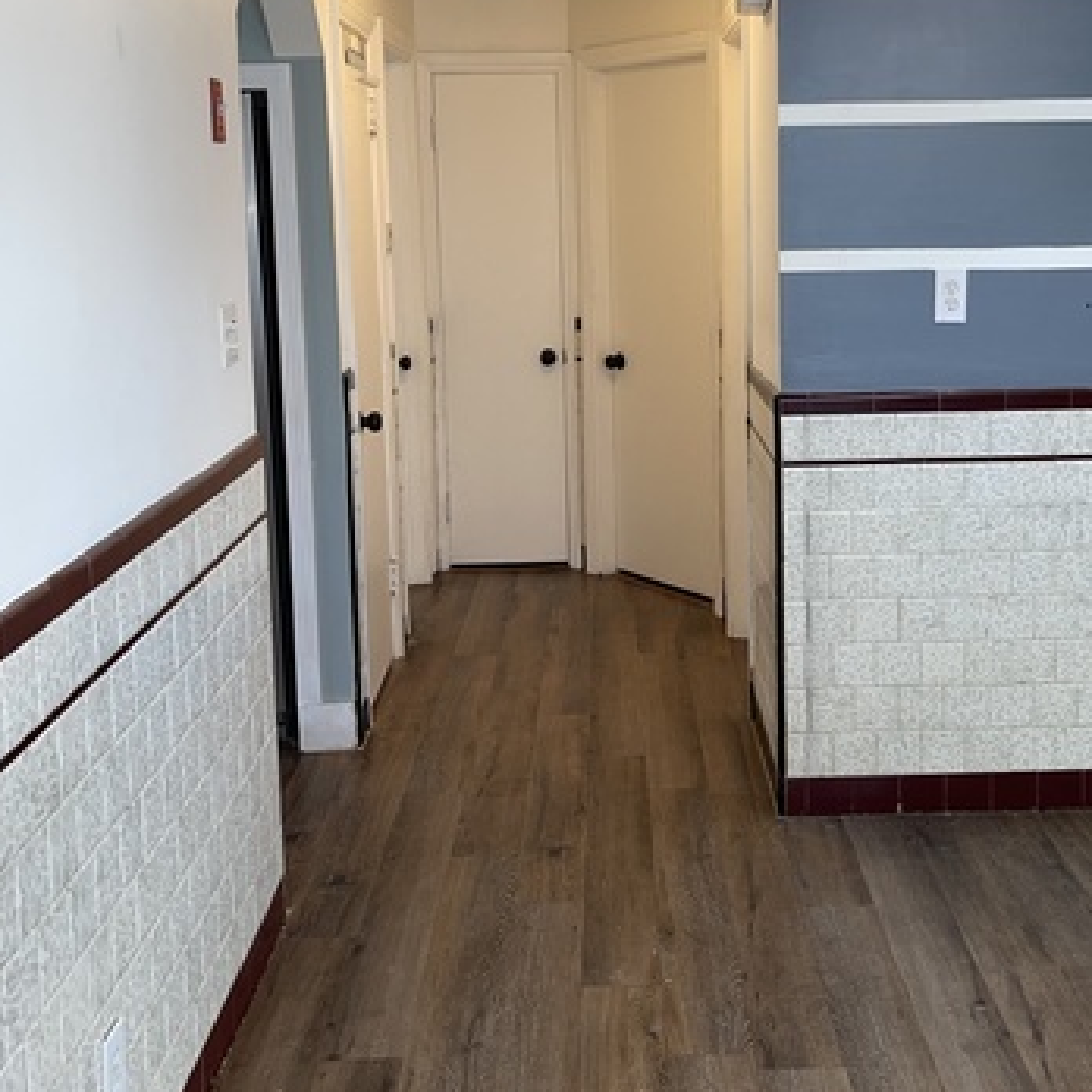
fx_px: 1570
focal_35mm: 44
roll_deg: +1.0
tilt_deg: -7.0
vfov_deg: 37.9
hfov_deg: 38.1
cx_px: 678
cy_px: 366
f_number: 1.6
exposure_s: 1/23
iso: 40
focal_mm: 5.1
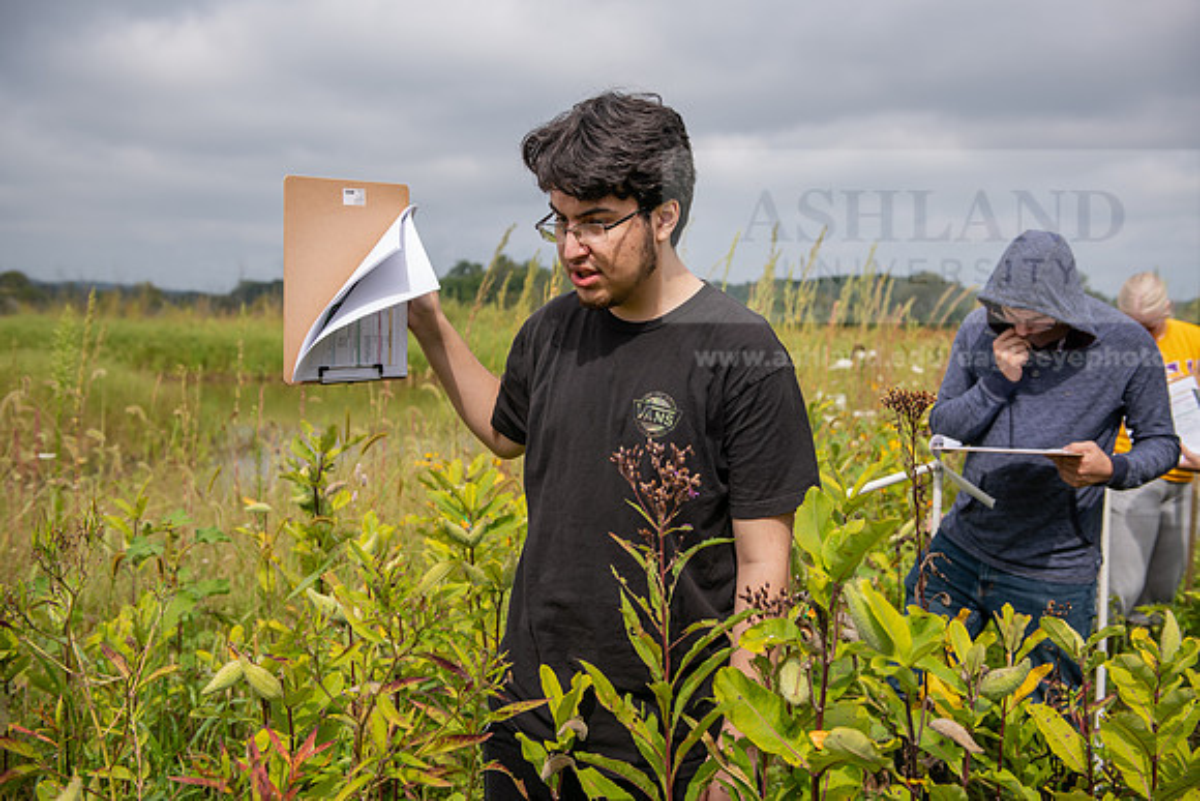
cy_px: 400
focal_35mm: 38
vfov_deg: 35.1
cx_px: 600
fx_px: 1267
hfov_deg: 50.7
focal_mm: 38
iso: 64
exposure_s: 1/500
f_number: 4
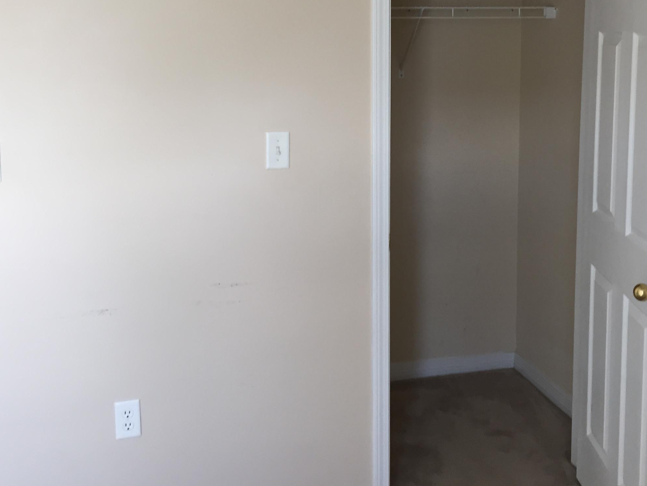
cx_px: 369
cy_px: 130
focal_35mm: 44
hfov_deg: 42.8
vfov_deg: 32.3
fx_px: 822
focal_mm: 4.15
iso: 32
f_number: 2.2
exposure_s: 1/40
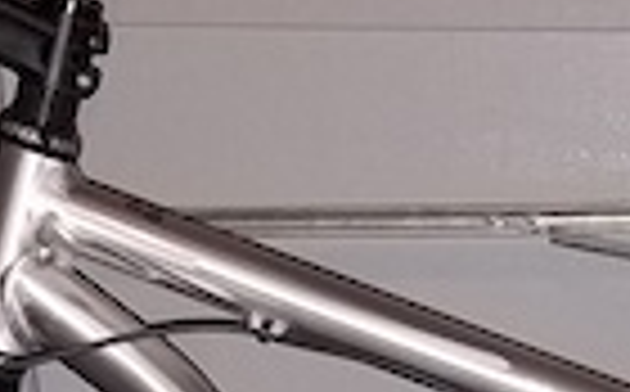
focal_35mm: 158
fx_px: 2708
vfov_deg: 7.7
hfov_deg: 13.0
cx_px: 670
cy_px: 901
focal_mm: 4.2
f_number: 1.7
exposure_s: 1/13
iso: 125
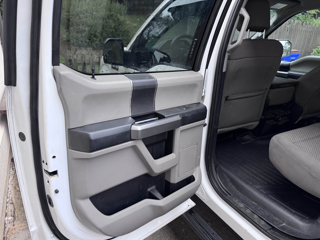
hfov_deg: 69.4
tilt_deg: -21.3
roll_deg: -0.9
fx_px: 231
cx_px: 156
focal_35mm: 25
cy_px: 119
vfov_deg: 54.9
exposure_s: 1/60
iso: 160
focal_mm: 6.76
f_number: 1.78
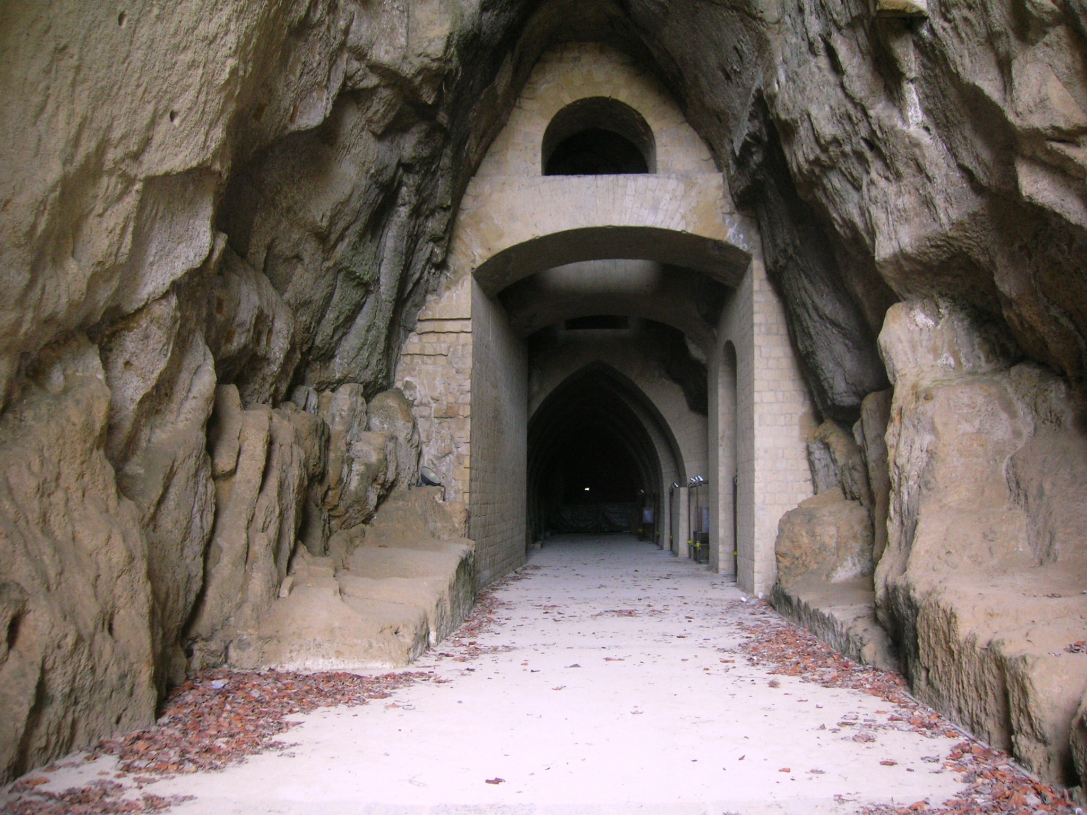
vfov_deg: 41.8
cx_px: 544
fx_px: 1068
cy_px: 408
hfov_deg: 54.0
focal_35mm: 34
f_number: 2.9
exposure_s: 1/30
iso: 83
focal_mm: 5.7
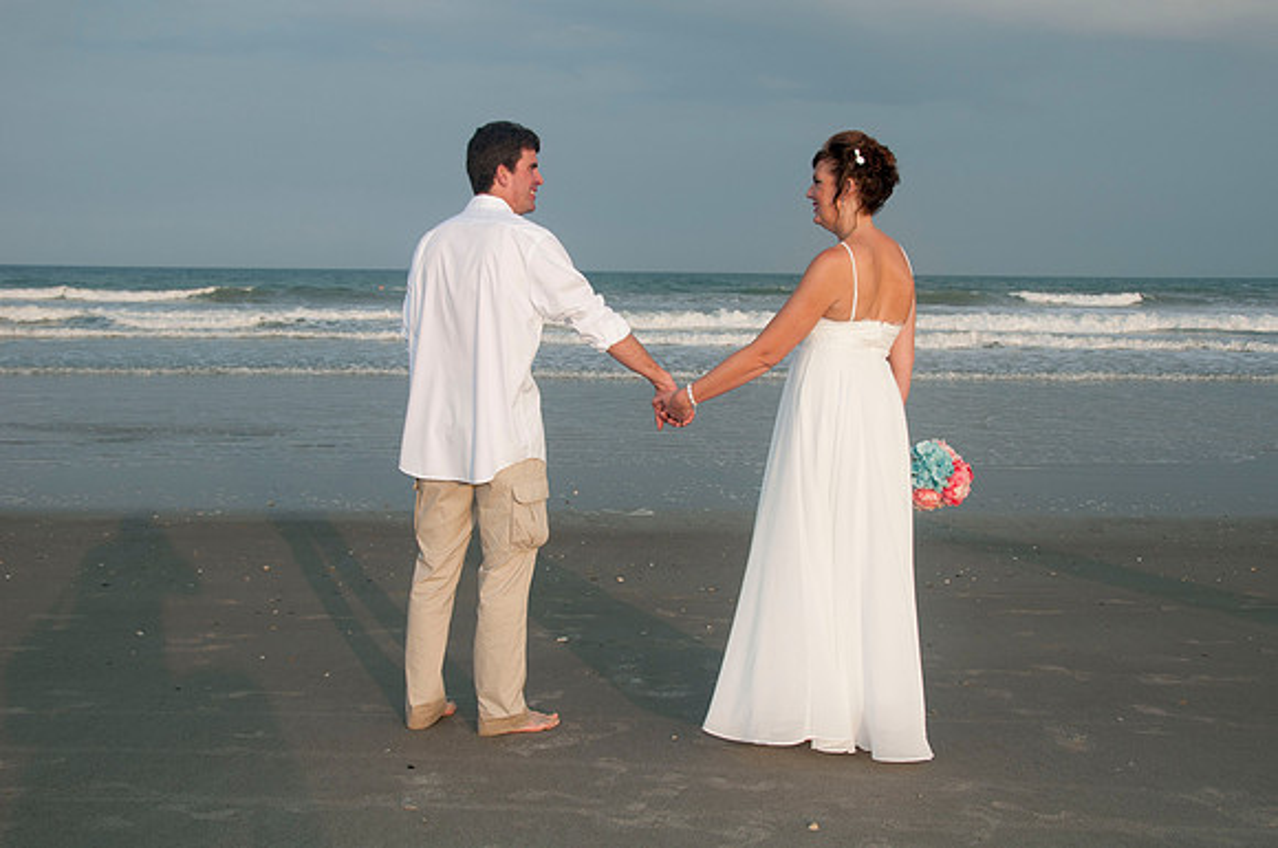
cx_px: 639
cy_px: 424
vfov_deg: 34.1
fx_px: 1383
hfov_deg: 49.6
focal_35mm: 39
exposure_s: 1/250
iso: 100
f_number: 7.1
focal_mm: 26
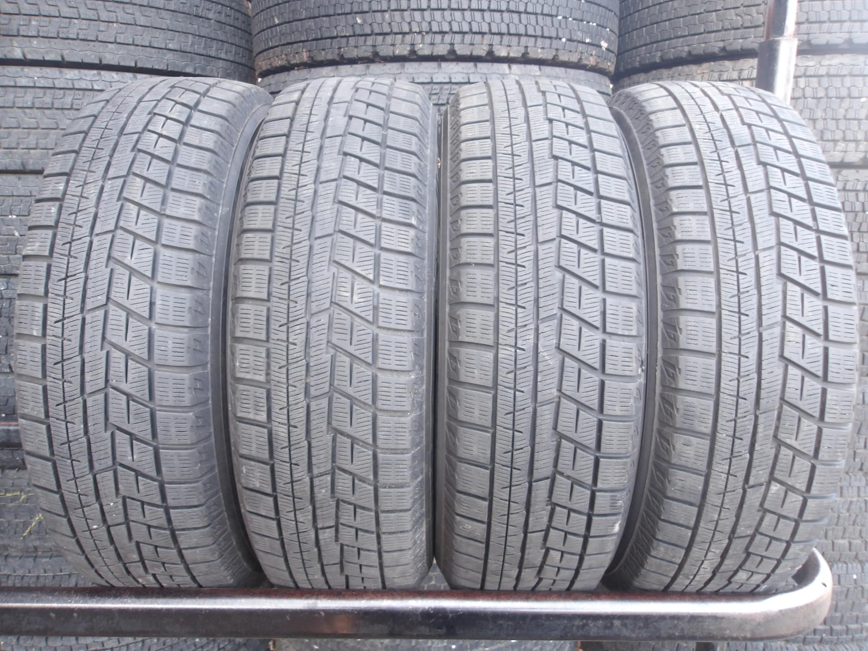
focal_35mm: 27
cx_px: 434
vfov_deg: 51.4
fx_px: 677
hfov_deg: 65.3
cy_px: 326
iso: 159
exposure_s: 1/30
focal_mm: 4.9
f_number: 3
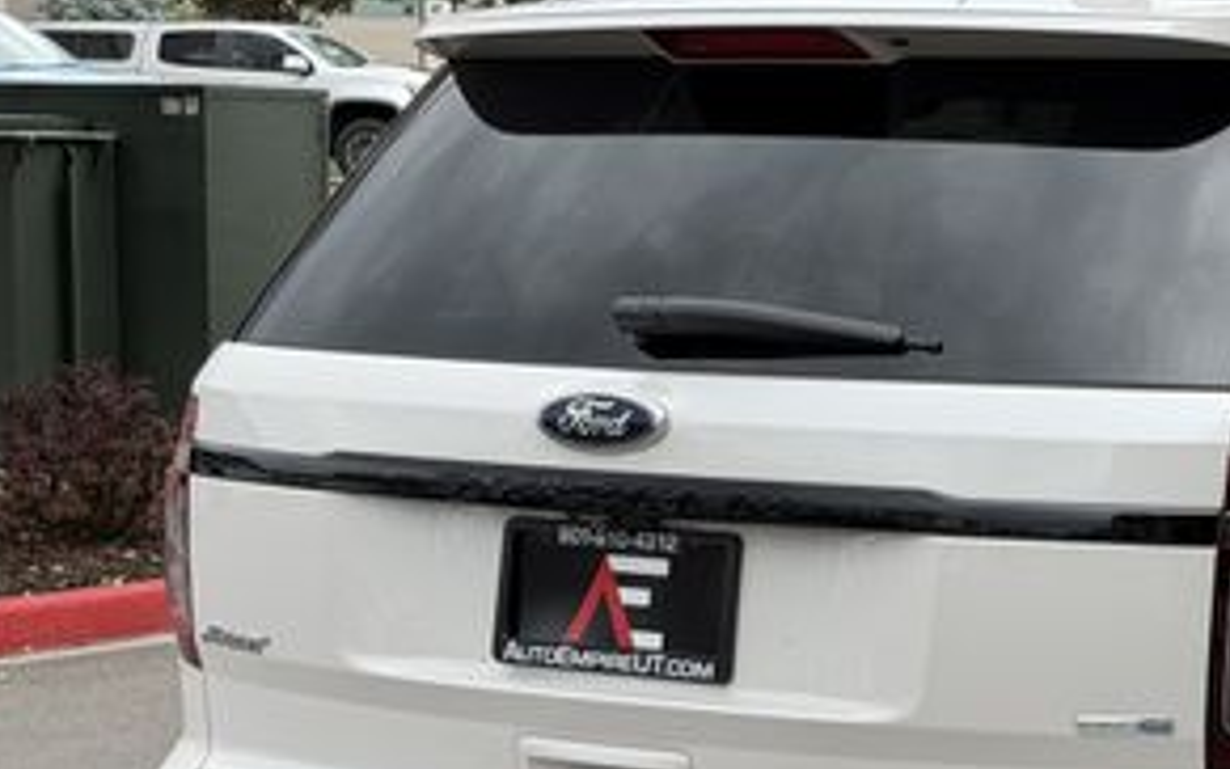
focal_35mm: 112
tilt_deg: -6.3
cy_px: 587
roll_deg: -1.5
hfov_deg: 18.1
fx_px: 3755
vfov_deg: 11.7
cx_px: 1247
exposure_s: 1/1133
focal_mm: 6.76
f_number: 1.78
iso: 64
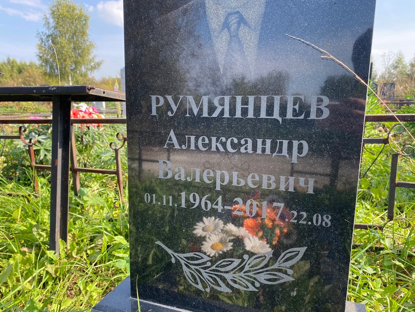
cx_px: 208
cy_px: 156
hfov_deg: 67.3
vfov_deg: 53.1
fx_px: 312
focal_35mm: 26
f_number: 1.8
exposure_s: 1/414
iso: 32
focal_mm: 4.25
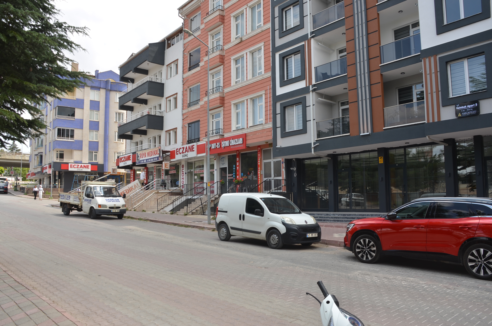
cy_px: 163
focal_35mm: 30
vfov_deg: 43.4
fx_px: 409
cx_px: 246
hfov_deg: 62.0
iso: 100
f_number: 6.3
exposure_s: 1/250
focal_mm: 20
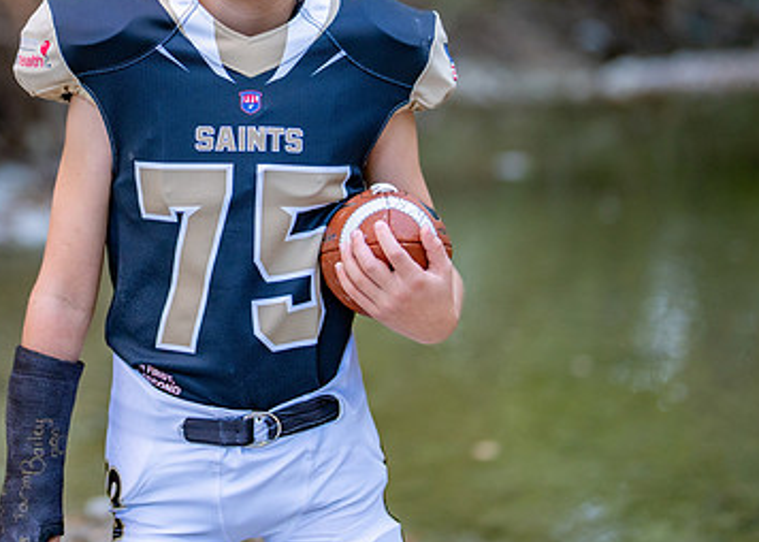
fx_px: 2112
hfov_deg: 20.3
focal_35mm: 98
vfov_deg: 14.5
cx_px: 233
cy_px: 93
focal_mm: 50
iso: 500
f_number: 1.2
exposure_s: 1/500
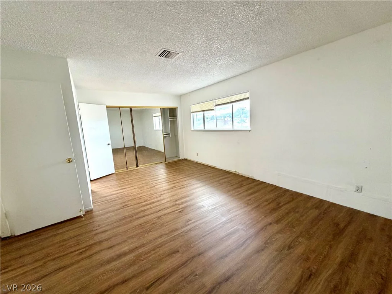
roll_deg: +3.9
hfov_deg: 102.1
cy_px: 147
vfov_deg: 85.7
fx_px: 159
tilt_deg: -8.4
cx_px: 196
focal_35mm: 14
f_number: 2.2
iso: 320
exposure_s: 1/121
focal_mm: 2.22
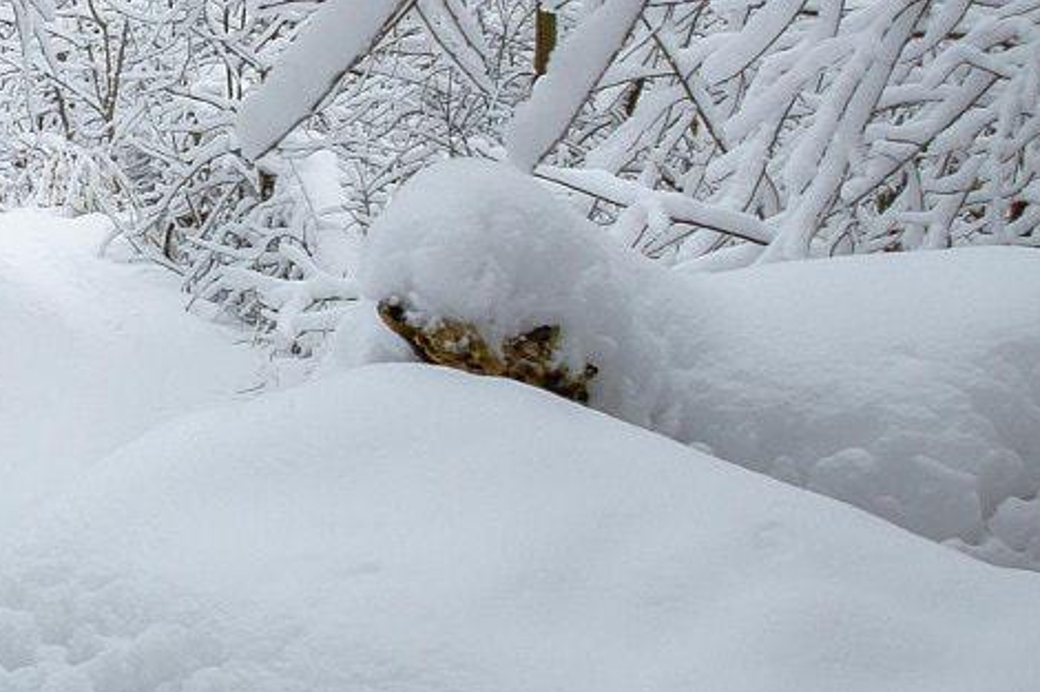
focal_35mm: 92
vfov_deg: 14.8
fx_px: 2657
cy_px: 256
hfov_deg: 19.1
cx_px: -564
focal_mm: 18
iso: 100
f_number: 10
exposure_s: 1/50
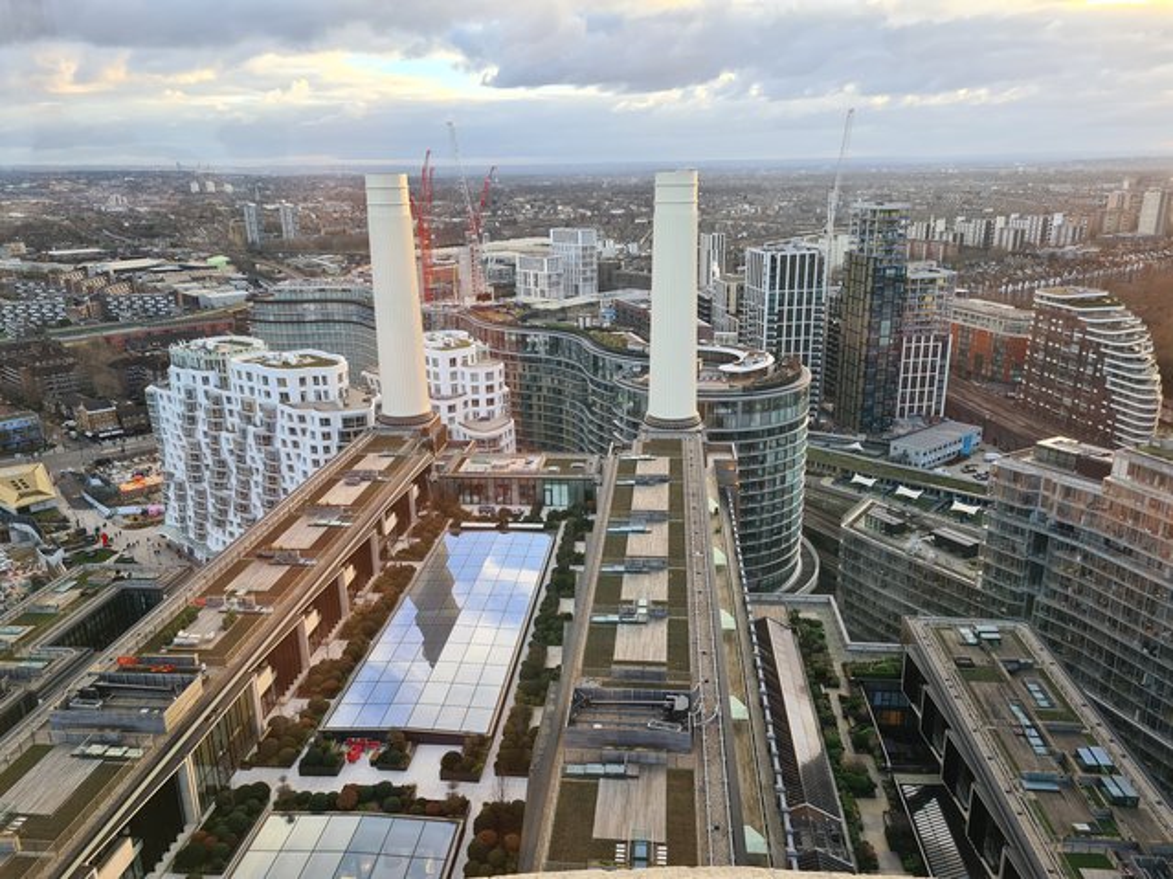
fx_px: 881
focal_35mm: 26
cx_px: 586
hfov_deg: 67.3
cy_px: 440
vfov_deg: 53.0
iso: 50
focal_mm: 5.4
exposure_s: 1/230
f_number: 1.8
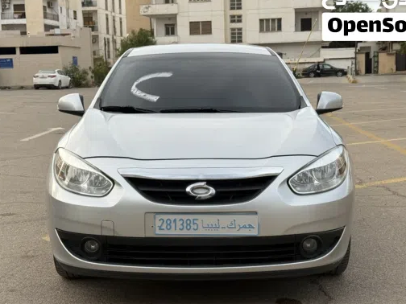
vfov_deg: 24.0
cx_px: 201
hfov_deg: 31.7
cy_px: 157
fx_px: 715
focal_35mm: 61
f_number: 1.78
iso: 64
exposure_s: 1/1330
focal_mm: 6.76
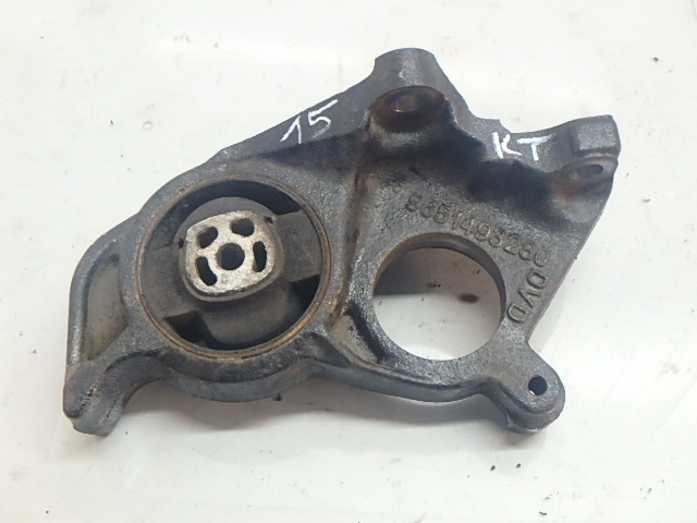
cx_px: 348
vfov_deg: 34.3
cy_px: 262
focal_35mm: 42
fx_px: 846
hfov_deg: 44.8
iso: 800
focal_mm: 7.5
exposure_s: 1/30
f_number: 5.2
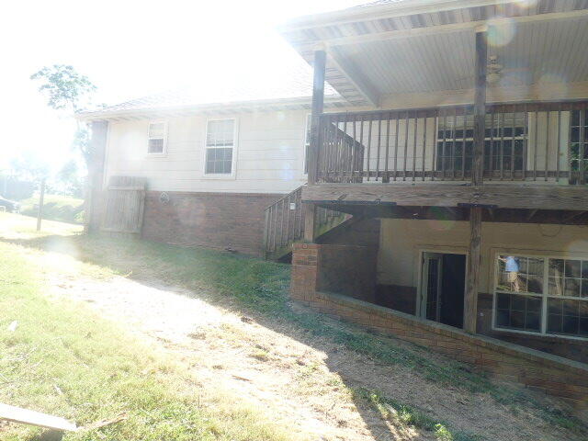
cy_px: 220
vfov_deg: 51.4
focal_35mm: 27
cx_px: 294
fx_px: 459
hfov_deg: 65.3
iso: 100
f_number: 4
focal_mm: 4.8
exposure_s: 1/125
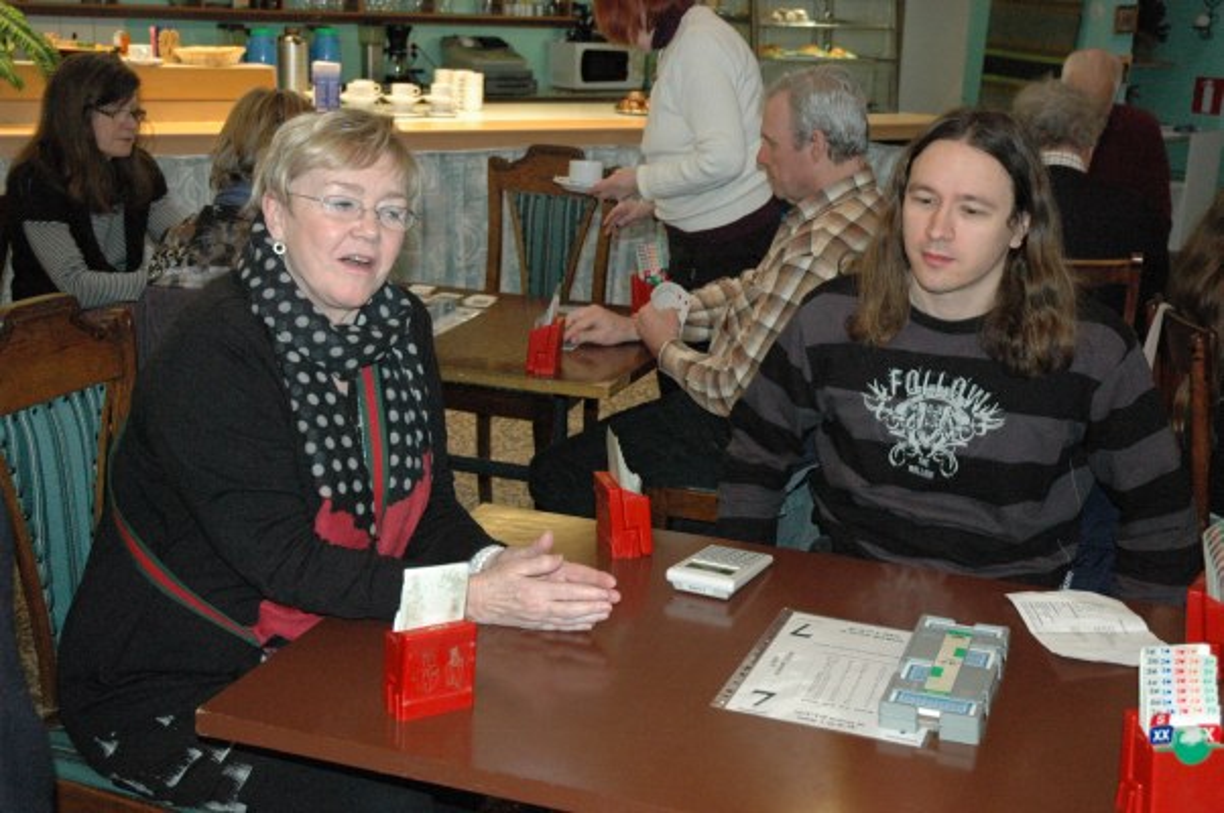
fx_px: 1579
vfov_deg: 28.9
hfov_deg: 42.4
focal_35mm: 46
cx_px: 612
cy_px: 406
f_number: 5
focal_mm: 31
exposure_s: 1/60
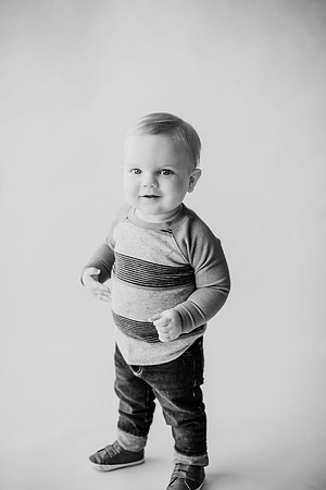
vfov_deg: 39.6
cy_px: 245
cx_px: 163
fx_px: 679
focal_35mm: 50
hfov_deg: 27.0
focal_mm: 50
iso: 400
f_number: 2
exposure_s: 1/640
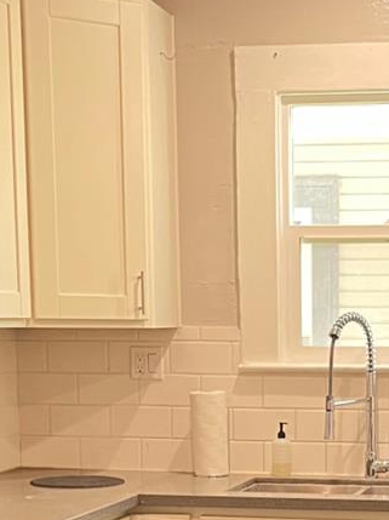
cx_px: 365
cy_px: 548
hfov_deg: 16.0
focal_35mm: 91
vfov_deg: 20.7
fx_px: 1366
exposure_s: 1/60
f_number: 1.6
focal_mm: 5.1
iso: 500
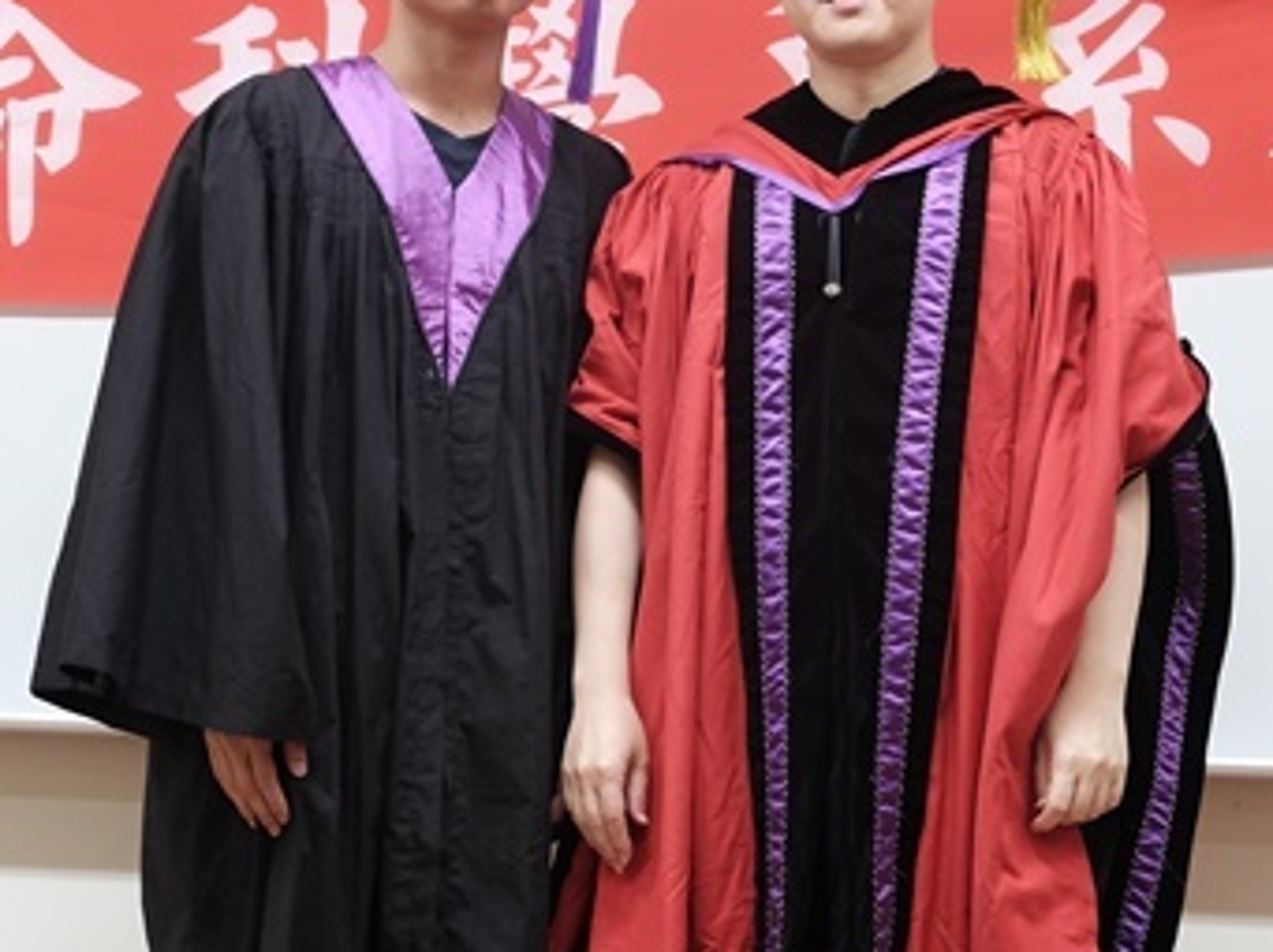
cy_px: 620
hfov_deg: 23.6
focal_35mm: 83
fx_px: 3049
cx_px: 560
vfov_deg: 17.7
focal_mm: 32.9
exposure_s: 1/125
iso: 1600
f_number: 3.6
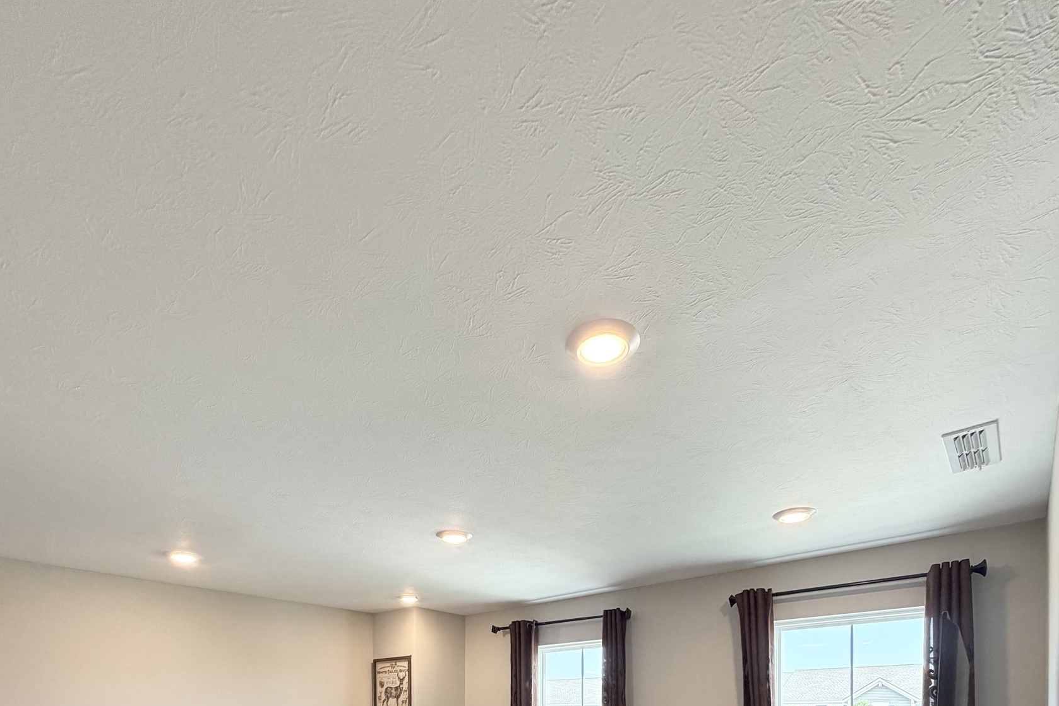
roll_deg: +0.0
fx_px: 588
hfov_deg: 84.0
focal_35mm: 20
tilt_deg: +0.0
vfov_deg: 49.1
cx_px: 515
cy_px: 724
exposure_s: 1/120
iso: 250
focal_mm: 2.22
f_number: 2.2
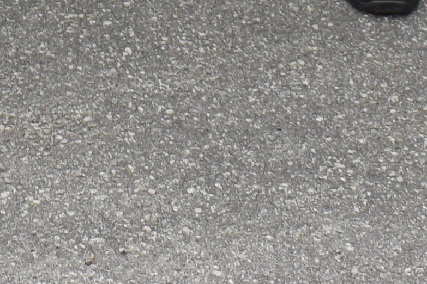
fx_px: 3273
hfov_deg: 7.4
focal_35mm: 276
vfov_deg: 4.6
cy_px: -740
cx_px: -156
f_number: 7.1
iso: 400
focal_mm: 24
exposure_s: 1/200
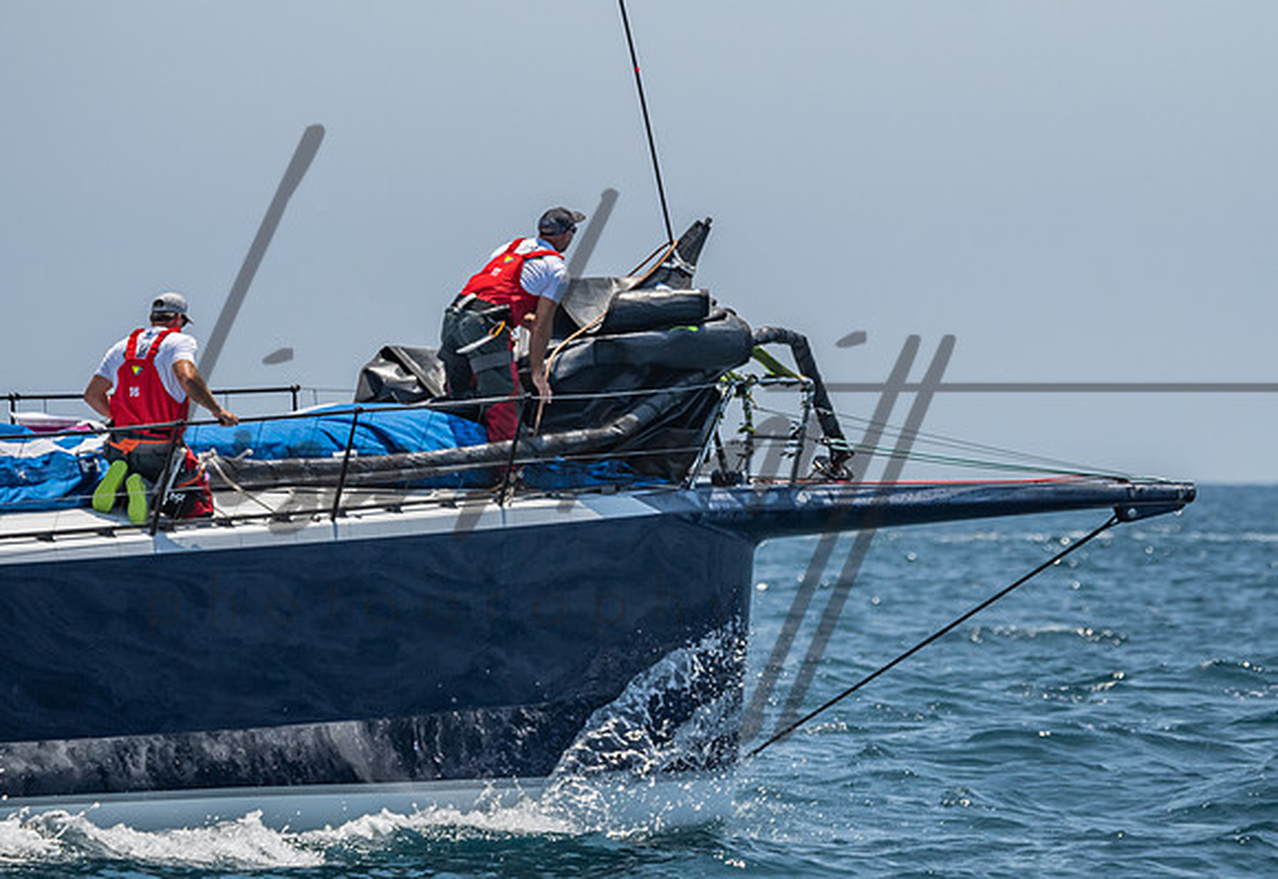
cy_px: 181
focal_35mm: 515
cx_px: 767
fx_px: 18460
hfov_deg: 4.0
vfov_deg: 2.7
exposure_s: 1/2000
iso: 320
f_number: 5.6
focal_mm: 290
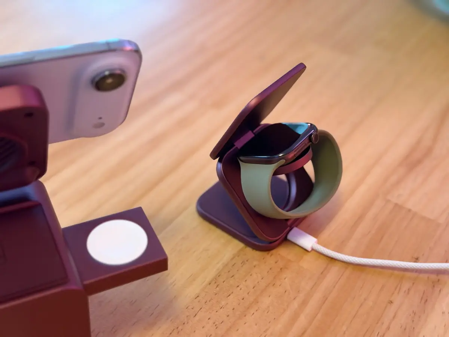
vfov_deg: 30.3
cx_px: 224
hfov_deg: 39.7
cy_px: 168
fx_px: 623
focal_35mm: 48
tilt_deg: -41.5
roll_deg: -6.4
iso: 640
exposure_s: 1/30
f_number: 1.78
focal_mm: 6.76
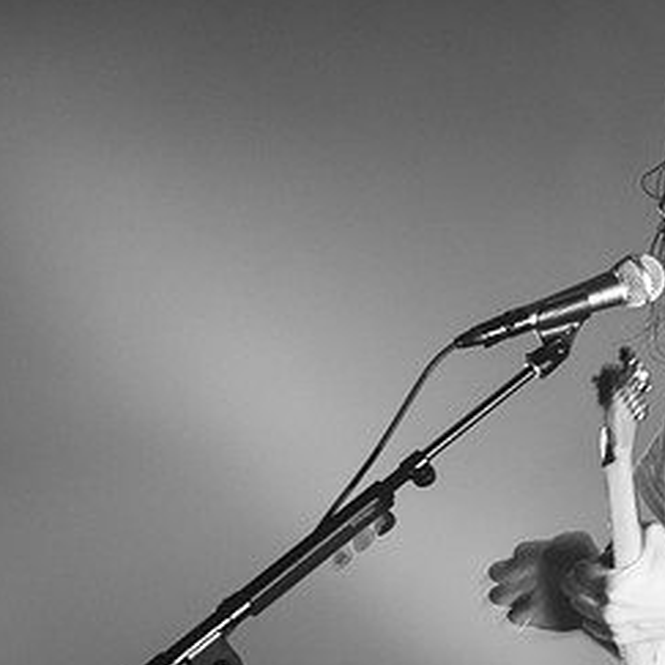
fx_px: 9846
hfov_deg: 3.9
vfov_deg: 3.9
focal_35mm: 453
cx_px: 517
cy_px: 367
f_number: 3.2
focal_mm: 200
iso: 2500
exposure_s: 1/100
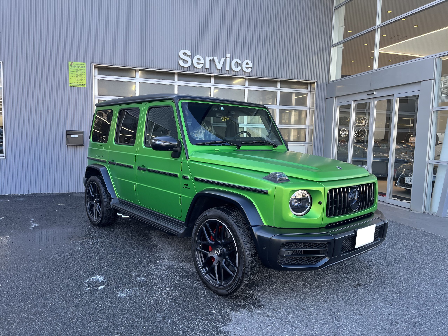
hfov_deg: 67.3
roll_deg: -0.3
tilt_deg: -5.8
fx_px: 336
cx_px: 224
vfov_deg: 53.1
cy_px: 168
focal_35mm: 26
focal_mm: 5.1
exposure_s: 1/256
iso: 40
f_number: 1.6
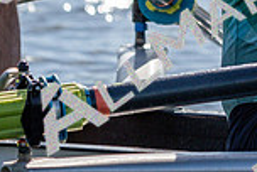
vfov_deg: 1.6
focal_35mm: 850
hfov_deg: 2.4
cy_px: -105
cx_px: 384
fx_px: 6080
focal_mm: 223
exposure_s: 1/2000
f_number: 5.6
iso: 200
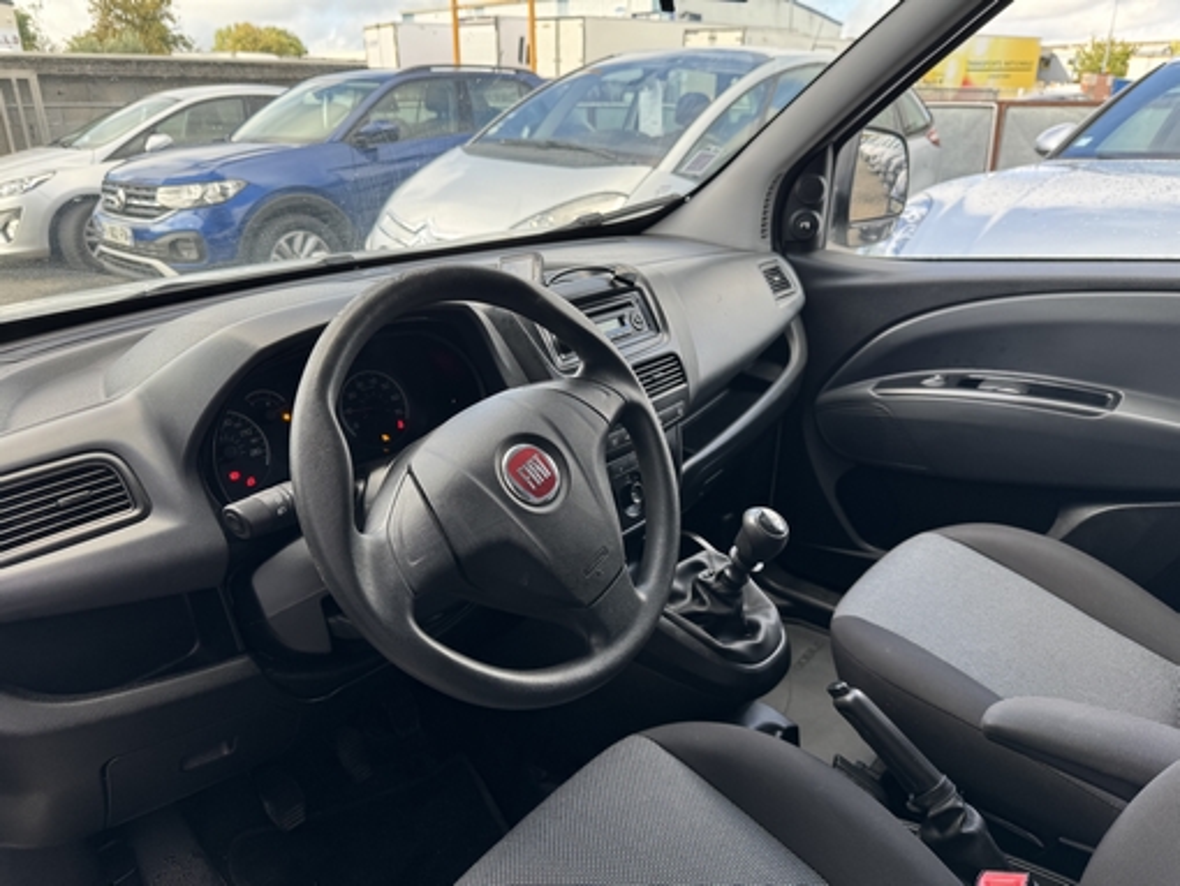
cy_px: 443
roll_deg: +0.6
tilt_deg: -21.5
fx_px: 819
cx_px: 590
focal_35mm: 24
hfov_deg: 71.6
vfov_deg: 56.9
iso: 64
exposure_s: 1/187
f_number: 1.78
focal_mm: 6.86
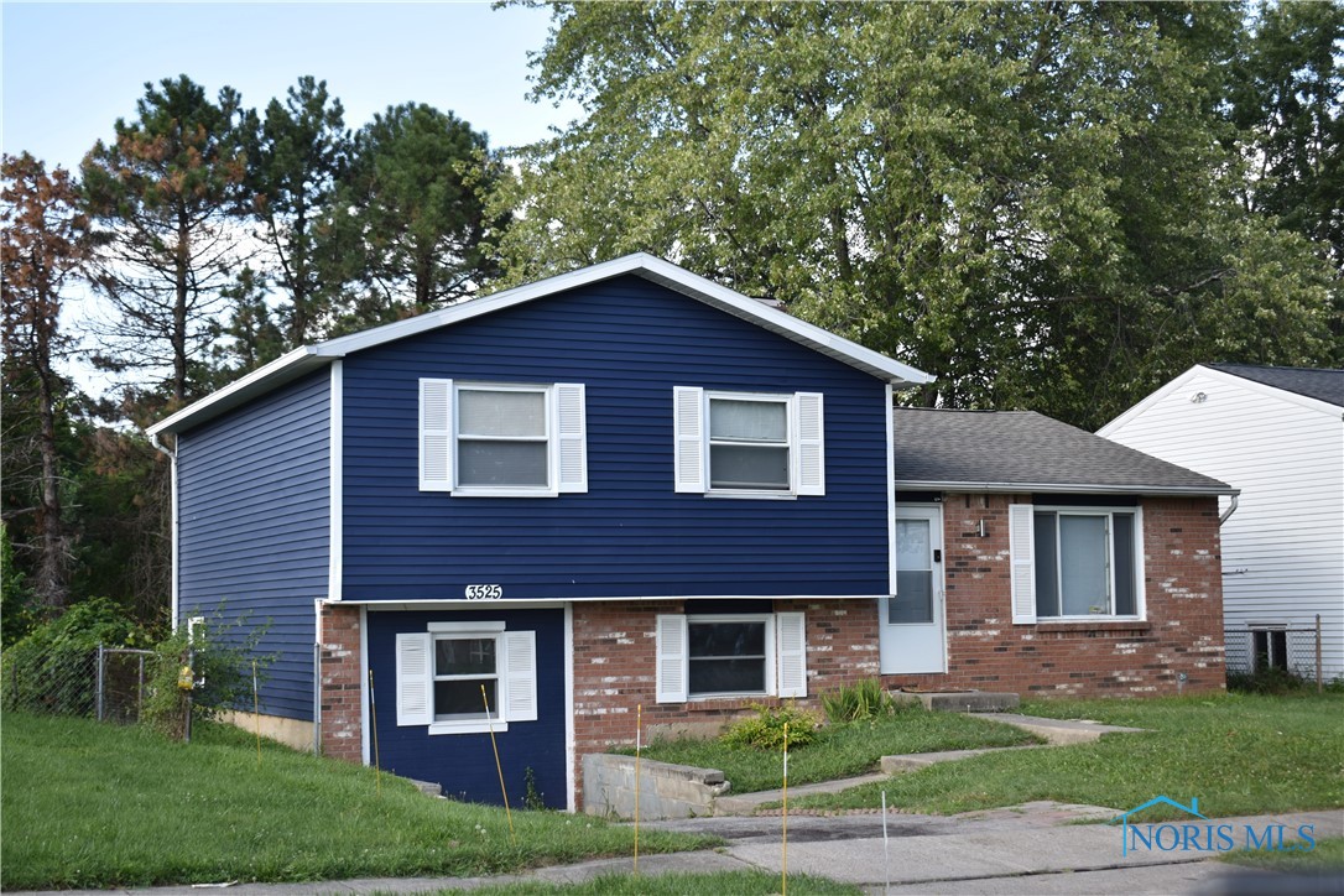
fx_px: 1904
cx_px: 672
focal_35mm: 51
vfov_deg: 26.5
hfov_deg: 38.9
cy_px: 448
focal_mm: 34
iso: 100
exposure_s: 1/160
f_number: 4.5
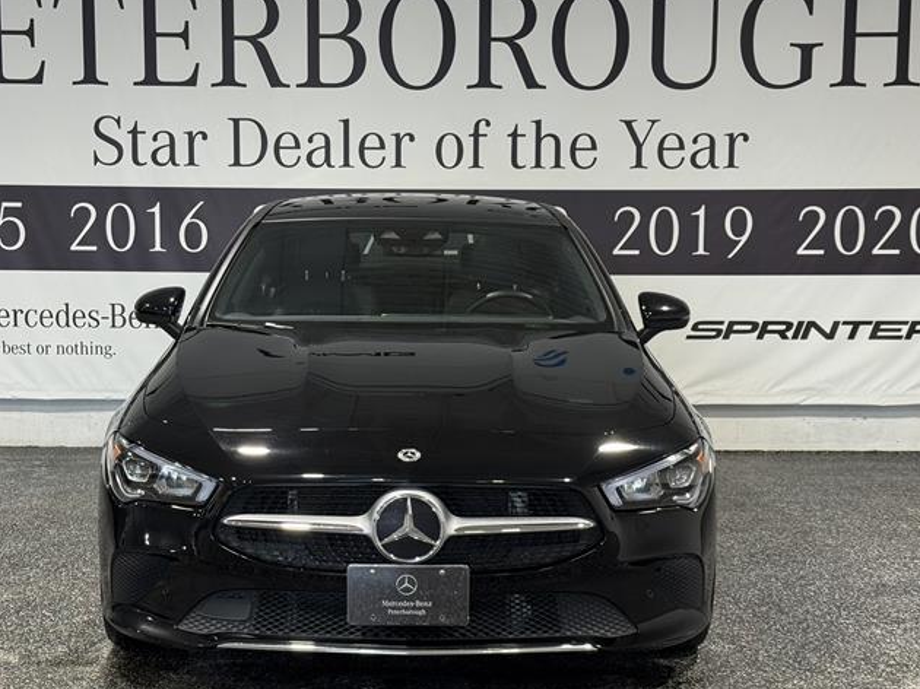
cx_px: 418
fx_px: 1621
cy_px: 409
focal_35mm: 61
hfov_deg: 31.7
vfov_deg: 24.0
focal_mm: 6.76
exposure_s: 1/60
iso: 80
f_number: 1.78
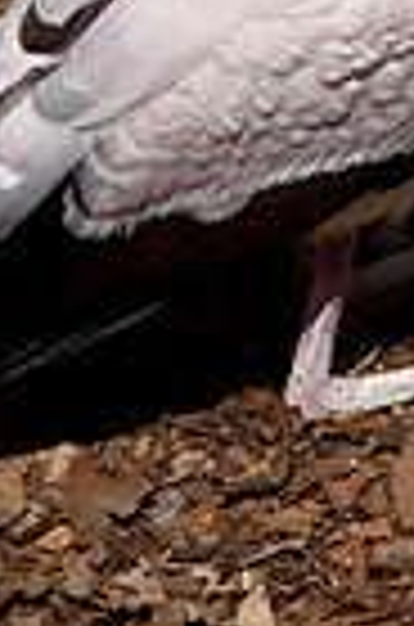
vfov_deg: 4.4
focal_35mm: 463
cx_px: 484
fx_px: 8020
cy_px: -383
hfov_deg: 3.0
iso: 200
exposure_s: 1/1250
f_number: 9
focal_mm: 95
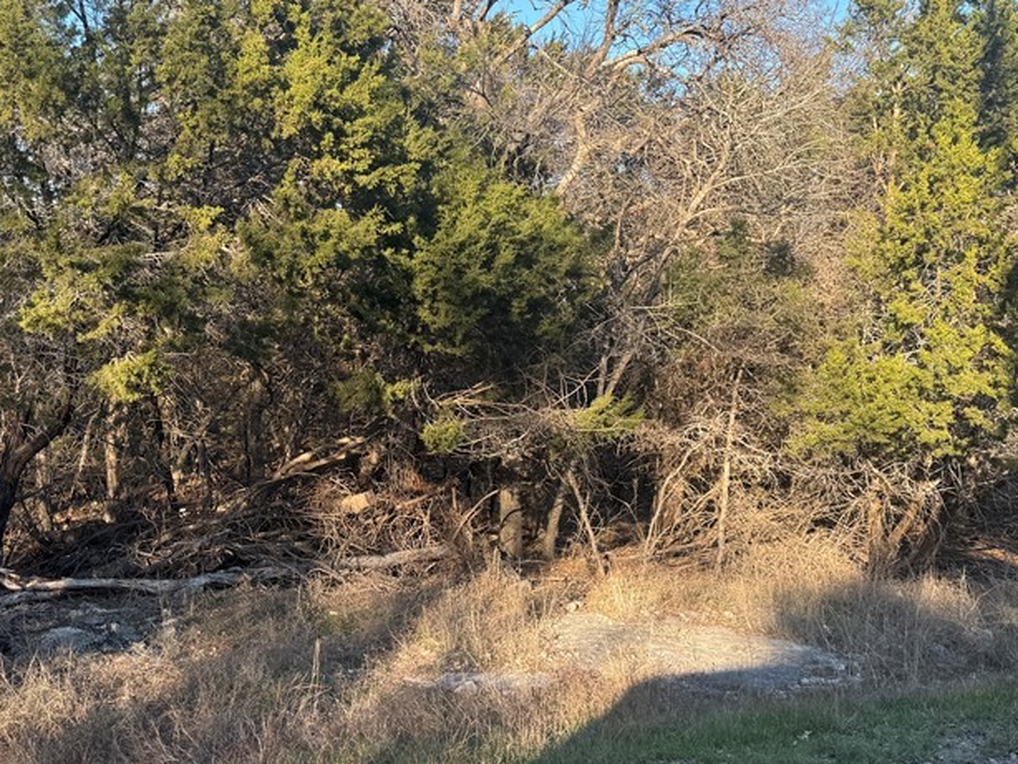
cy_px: 328
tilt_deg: -0.5
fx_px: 1177
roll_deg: -0.7
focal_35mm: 40
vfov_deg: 35.9
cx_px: 441
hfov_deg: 46.7
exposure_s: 1/995
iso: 80
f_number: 1.78
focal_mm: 6.76
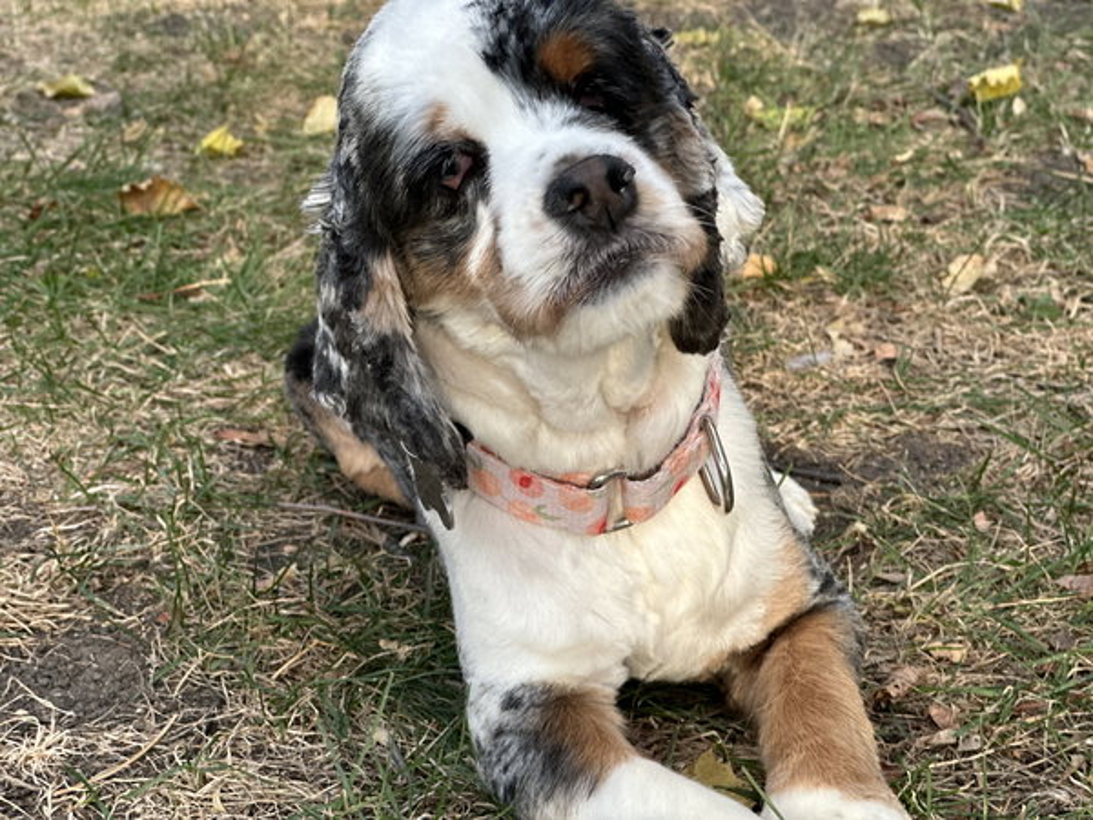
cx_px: 546
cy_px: 410
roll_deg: +8.5
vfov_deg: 19.1
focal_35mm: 77
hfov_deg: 25.3
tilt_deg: -14.7
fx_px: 2431
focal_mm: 9
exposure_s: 1/121
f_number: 2.8
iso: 50
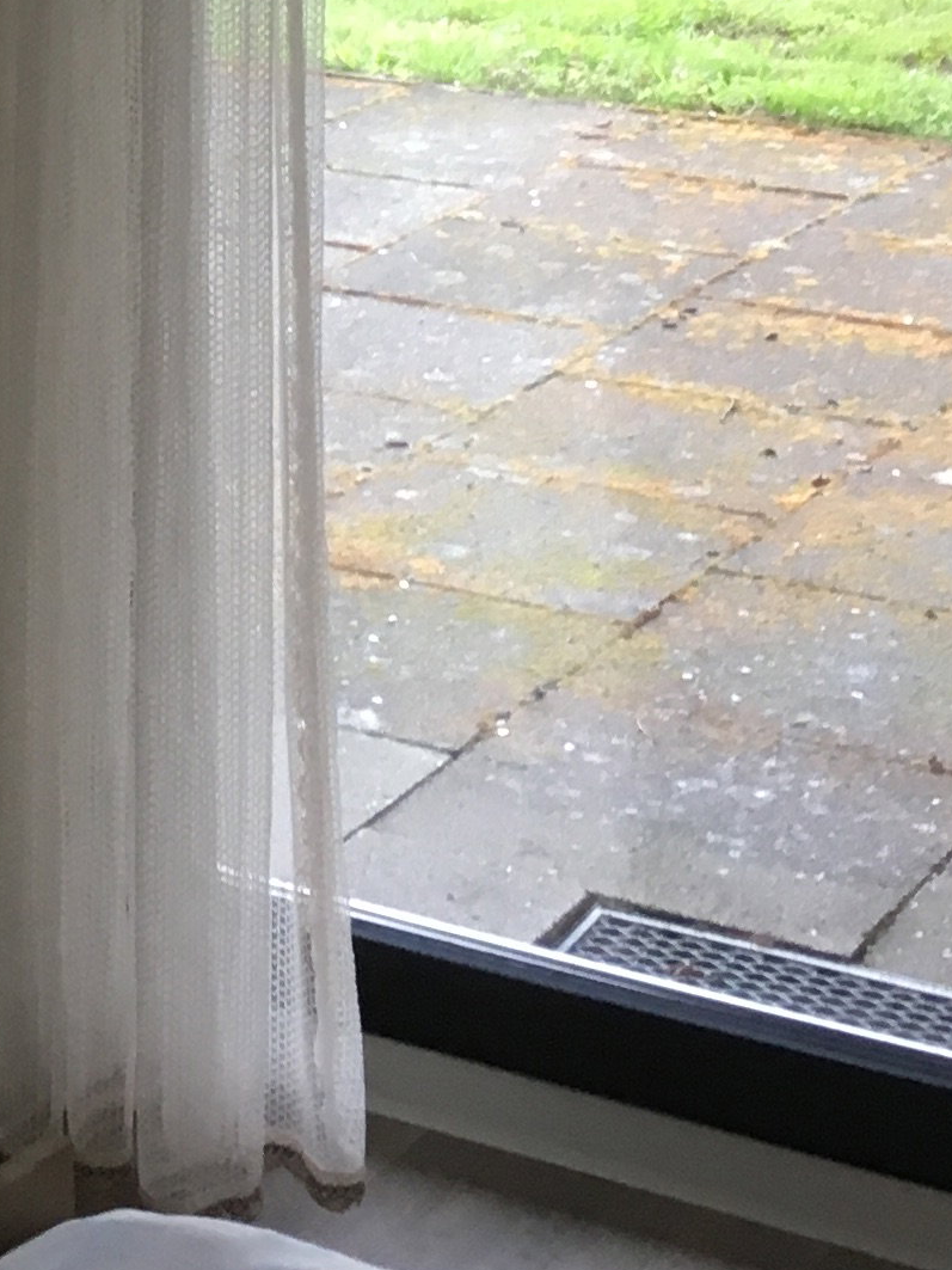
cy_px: -395
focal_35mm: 110
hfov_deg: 12.5
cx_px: -649
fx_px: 4034
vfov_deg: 16.8
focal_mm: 4.15
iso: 64
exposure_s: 1/33
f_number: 2.2
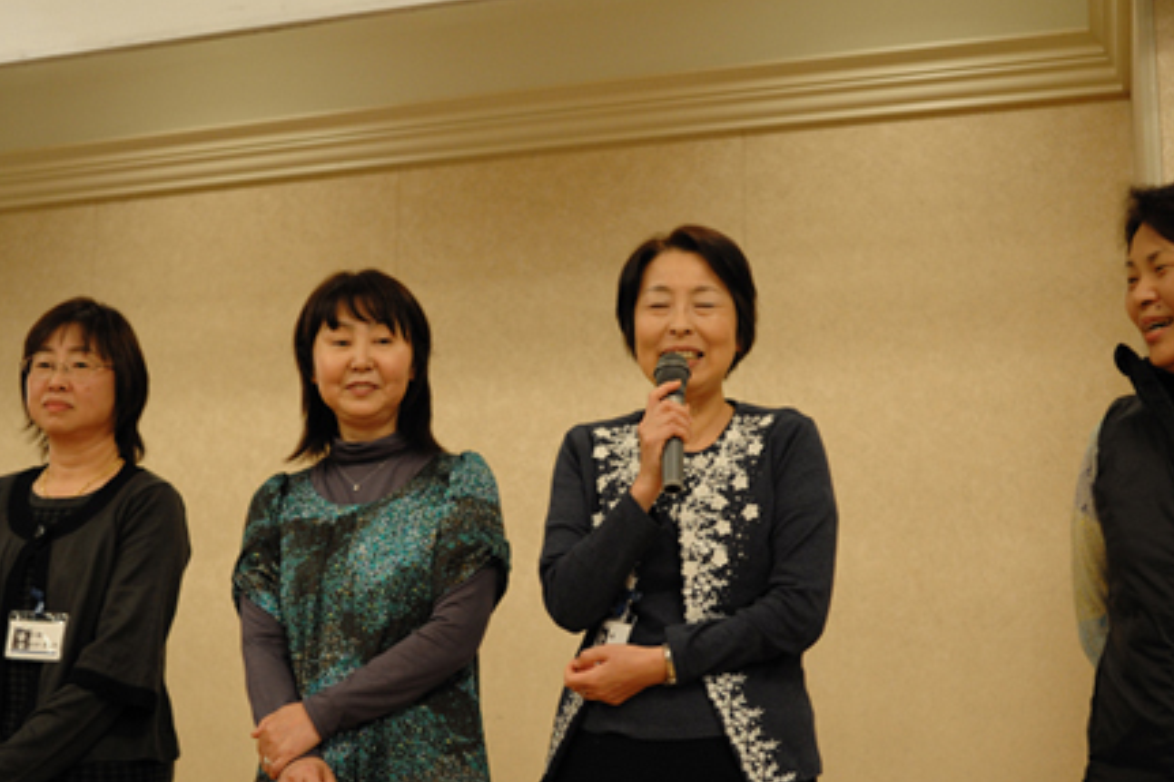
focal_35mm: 52
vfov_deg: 25.8
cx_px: 537
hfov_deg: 38.2
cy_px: 531
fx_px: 1695
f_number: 2.8
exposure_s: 1/100
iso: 1600
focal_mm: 35
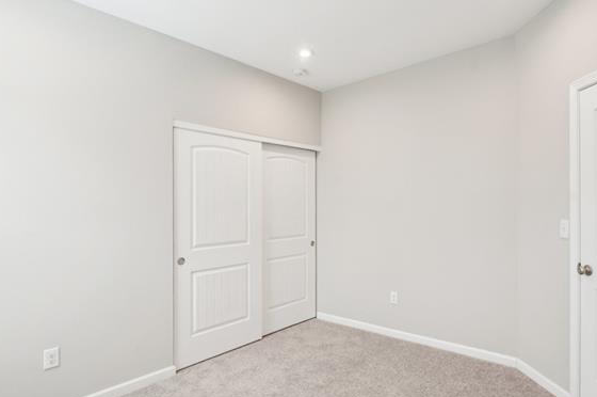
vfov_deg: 61.7
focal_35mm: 20
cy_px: 216
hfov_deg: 83.7
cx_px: 335
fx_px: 331
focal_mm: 14
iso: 320
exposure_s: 1/30
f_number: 8
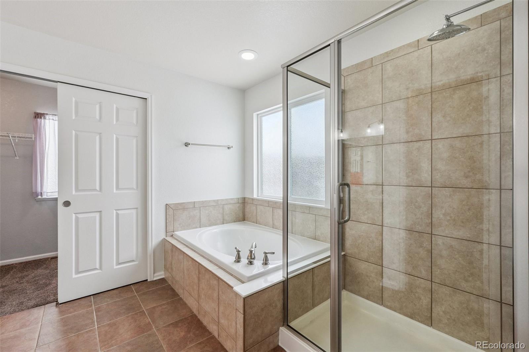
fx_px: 220
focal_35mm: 15
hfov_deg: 100.4
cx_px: 264
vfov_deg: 77.3
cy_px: 176
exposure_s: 1/80
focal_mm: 10
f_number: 9
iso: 640
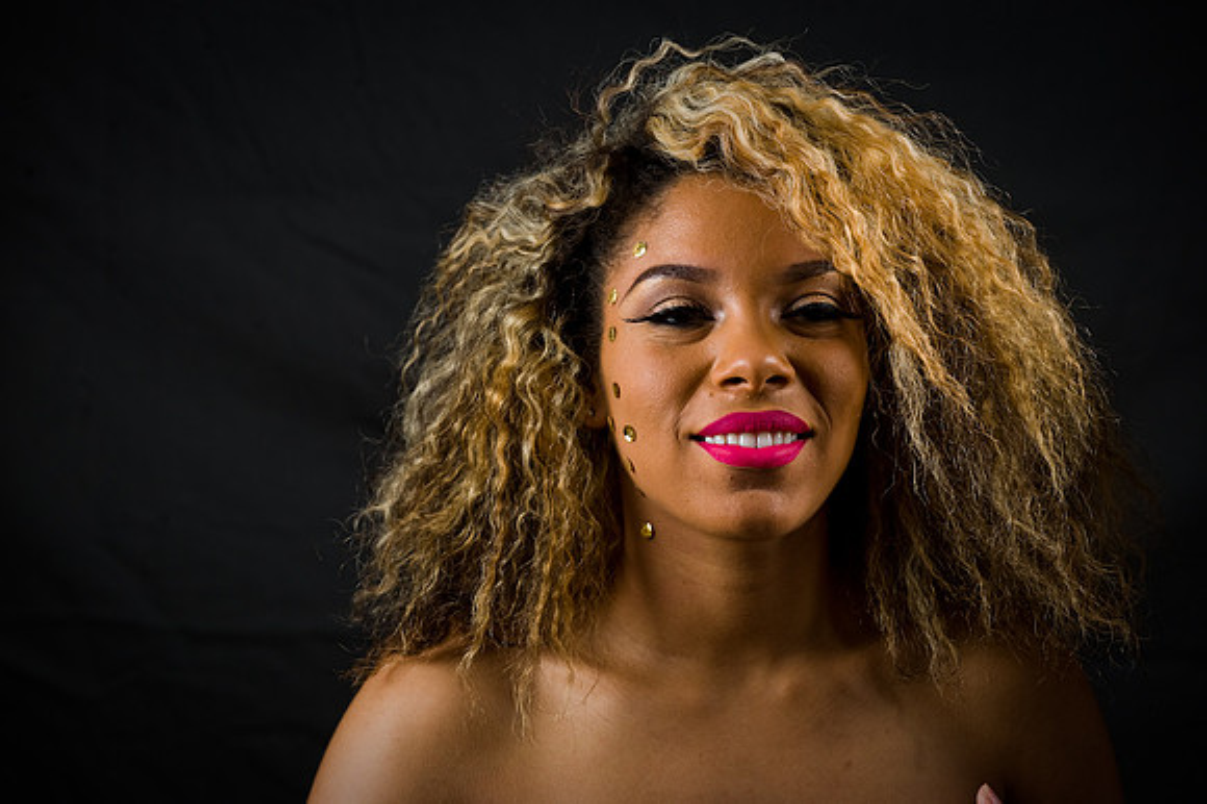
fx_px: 5194
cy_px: 402
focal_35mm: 155
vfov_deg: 8.8
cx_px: 604
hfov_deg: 13.3
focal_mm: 155
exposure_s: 1/125
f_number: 5.6
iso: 200
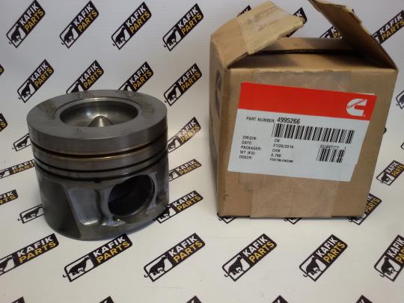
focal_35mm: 31
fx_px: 362
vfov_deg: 45.4
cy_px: 152
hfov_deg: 58.4
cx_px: 202
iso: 50
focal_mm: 2.93
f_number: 2.4
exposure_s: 1/33
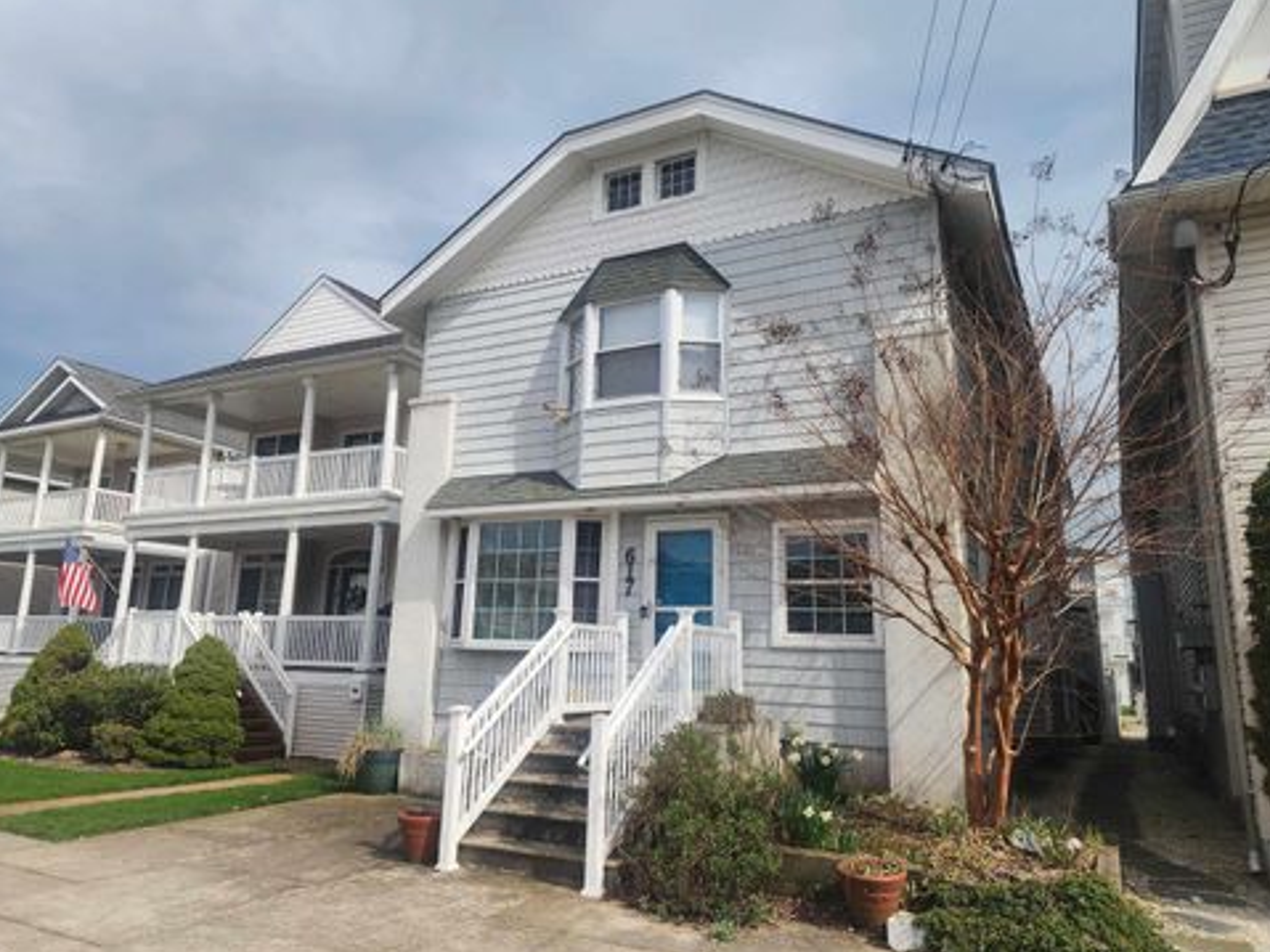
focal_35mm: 24
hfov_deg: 71.6
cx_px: 636
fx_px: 880
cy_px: 465
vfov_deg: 56.8
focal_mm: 6.4
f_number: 1.8
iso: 12
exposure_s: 1/1465
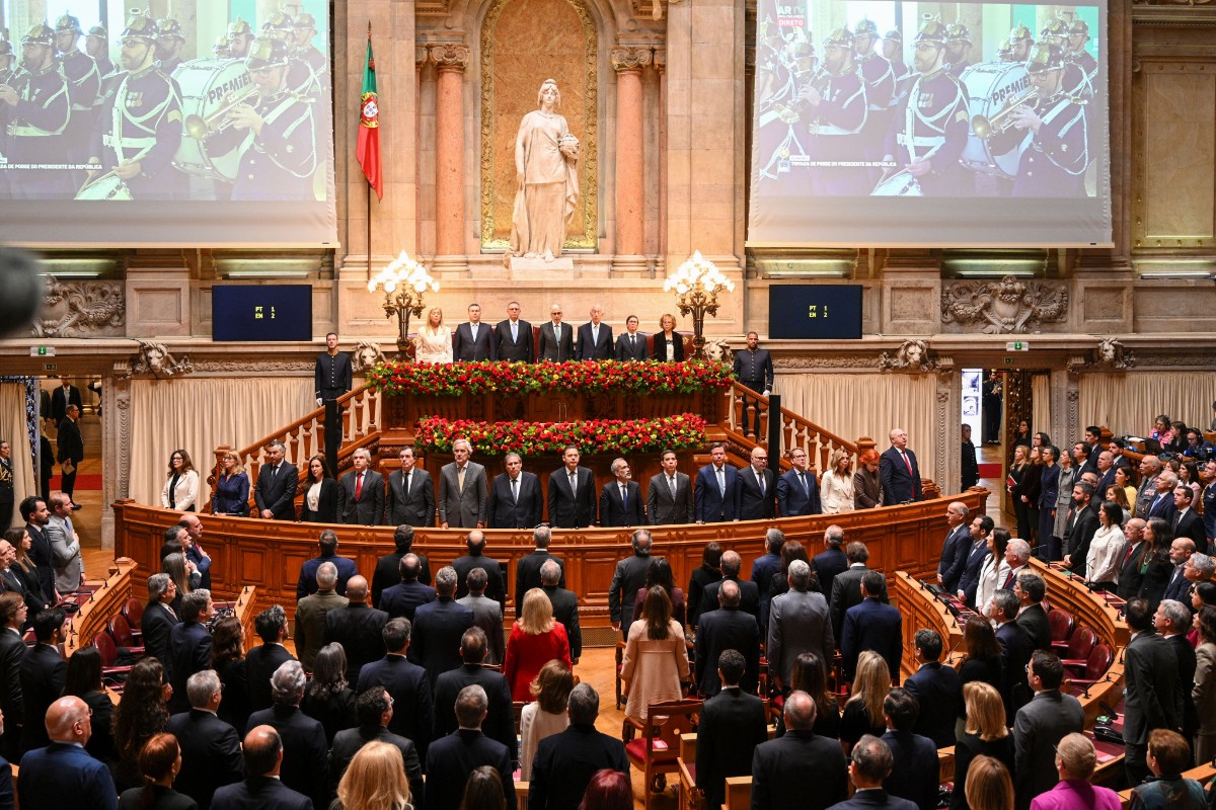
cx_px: 608
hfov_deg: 49.6
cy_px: 405
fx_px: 1317
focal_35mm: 39
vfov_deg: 34.2
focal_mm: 39
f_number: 4
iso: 1800
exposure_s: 1/125
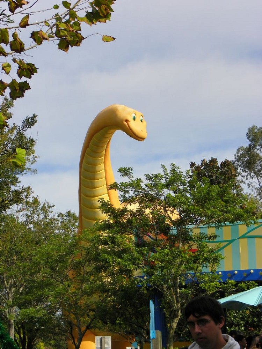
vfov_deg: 15.6
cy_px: 174
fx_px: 1272
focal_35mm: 126
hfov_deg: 11.8
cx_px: 131
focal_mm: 22.4
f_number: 6.3
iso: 64
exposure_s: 1/400
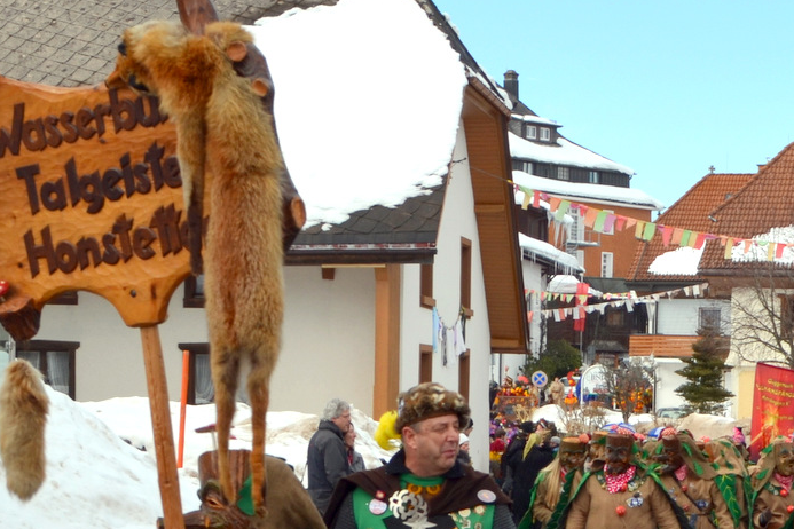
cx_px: 685
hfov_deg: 22.2
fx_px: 1985
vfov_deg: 14.8
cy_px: 606
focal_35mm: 90
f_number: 9
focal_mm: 26
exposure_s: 1/200
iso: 100
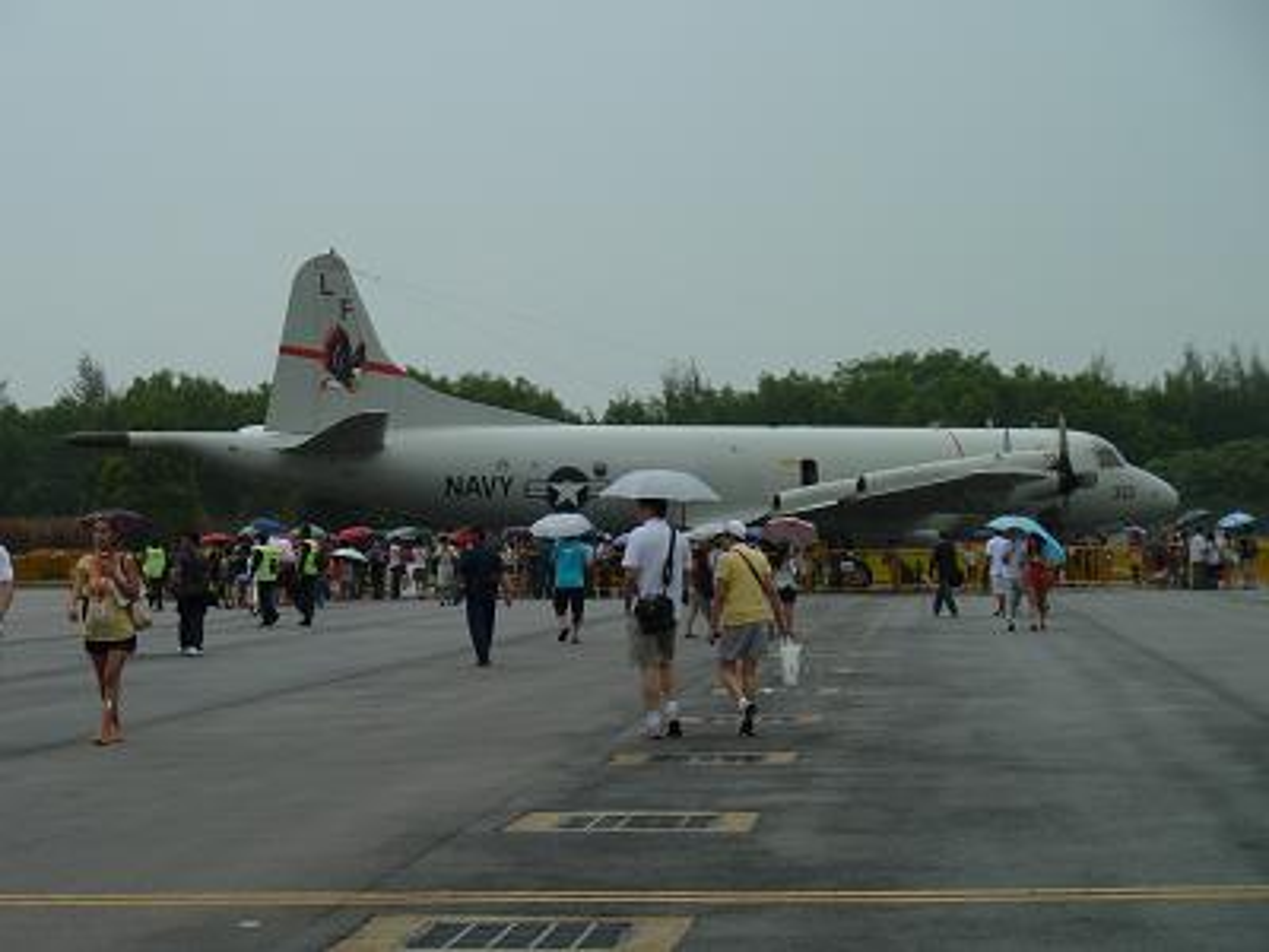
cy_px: 476
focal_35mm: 111
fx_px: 4069
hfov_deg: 17.7
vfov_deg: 13.3
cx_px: 634
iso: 80
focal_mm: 18.2
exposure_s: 1/320
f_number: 4.4
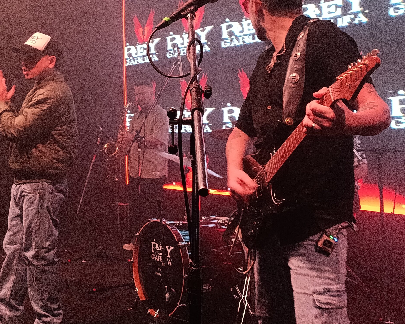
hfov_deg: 36.6
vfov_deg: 29.5
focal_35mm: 51
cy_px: 119
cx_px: 176
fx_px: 611
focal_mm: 4.71
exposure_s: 1/25
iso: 640
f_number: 1.7
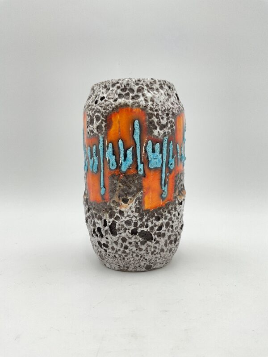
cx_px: 134
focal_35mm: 29
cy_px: 178
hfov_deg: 48.2
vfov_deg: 61.7
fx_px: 299
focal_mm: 3
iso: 20
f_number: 1.8
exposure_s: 1/120
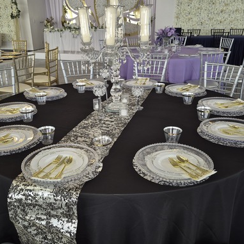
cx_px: 115
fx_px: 255
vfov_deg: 51.1
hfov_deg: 51.1
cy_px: 119
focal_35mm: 32
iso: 50
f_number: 1.8
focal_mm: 5.4
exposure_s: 1/60
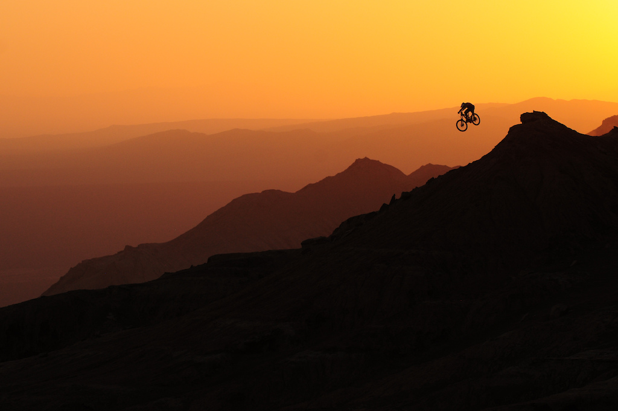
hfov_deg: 11.8
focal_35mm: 174
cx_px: 309
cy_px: 206
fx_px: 2983
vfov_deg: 7.9
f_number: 5.6
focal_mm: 116
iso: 400
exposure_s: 1/800
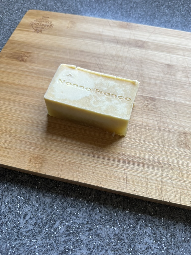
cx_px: 96
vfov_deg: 71.6
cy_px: 128
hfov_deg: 56.8
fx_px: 177
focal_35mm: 24
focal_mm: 6.86
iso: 64
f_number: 1.78
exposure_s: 1/121
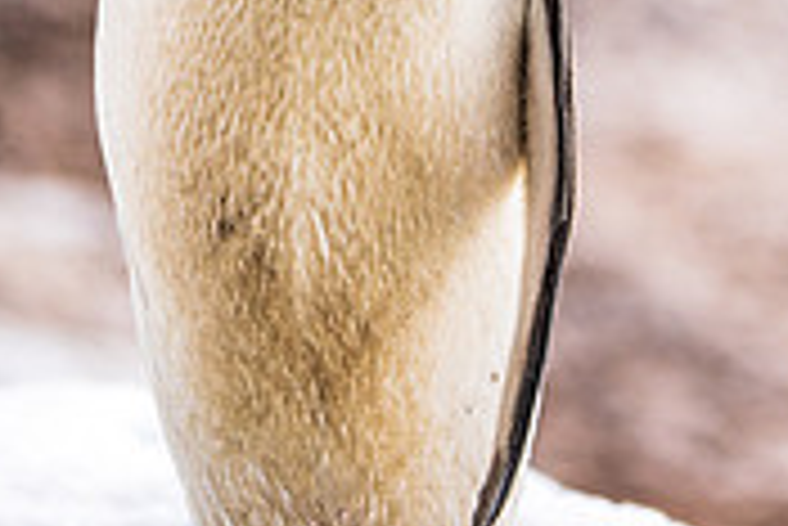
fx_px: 18380
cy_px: -302
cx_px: 652
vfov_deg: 1.6
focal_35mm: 839
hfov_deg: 2.5
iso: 100
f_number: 5.6
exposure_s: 1/1000
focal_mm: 216
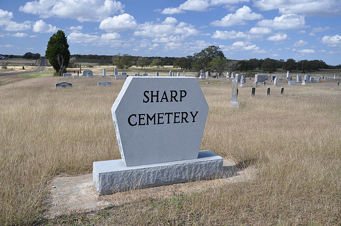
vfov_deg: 41.6
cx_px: 170
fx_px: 298
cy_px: 113
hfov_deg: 59.6
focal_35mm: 32
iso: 200
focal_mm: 21
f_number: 7.1
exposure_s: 1/200
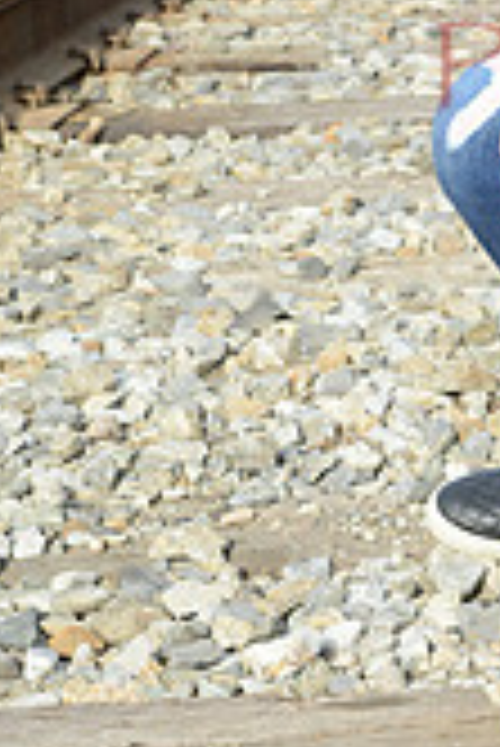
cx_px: 827
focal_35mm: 168
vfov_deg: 12.0
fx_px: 3492
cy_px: -50
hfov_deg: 8.0
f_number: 9
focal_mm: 48
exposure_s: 1/250
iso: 320
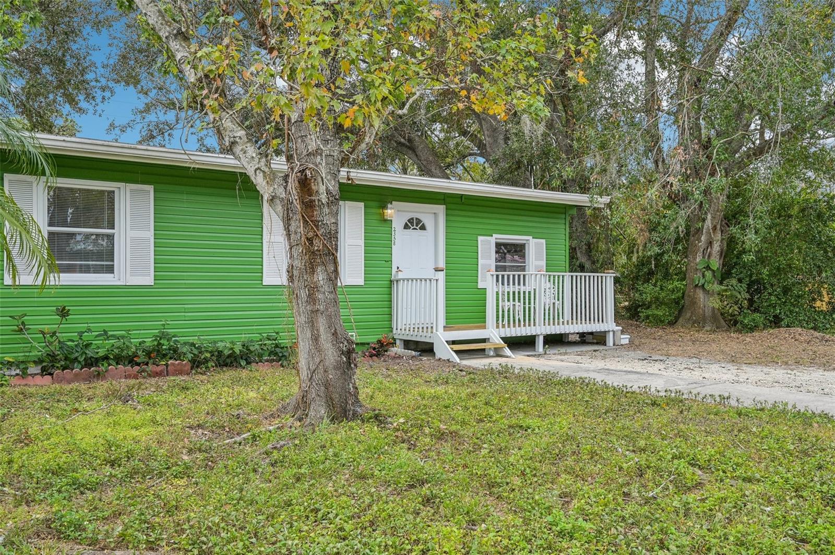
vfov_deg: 44.9
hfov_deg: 63.7
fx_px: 672
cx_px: 418
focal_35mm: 29
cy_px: 278
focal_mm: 29
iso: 400
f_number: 8
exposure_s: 1/250
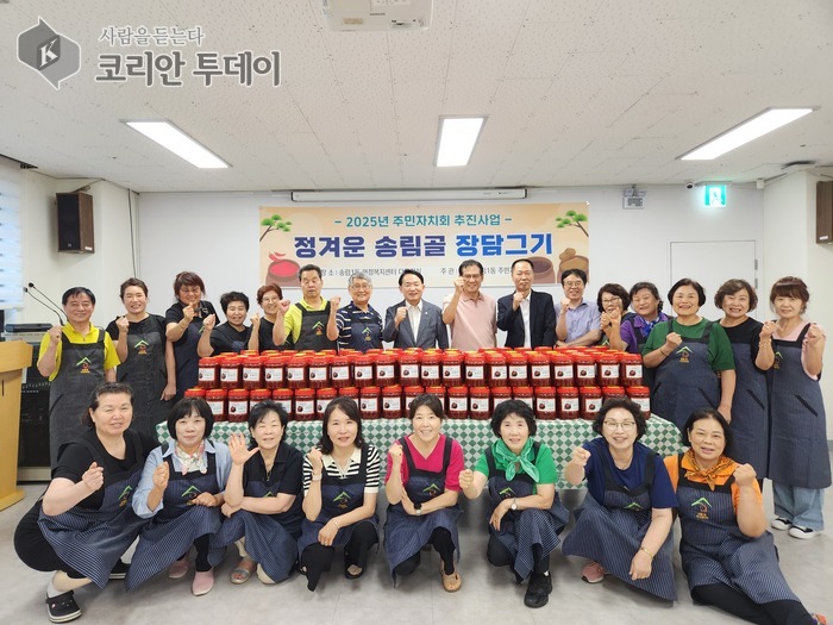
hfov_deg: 73.9
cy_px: 312
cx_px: 416
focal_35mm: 23
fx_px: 553
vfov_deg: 58.9
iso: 200
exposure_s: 1/120
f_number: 1.8
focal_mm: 5.4
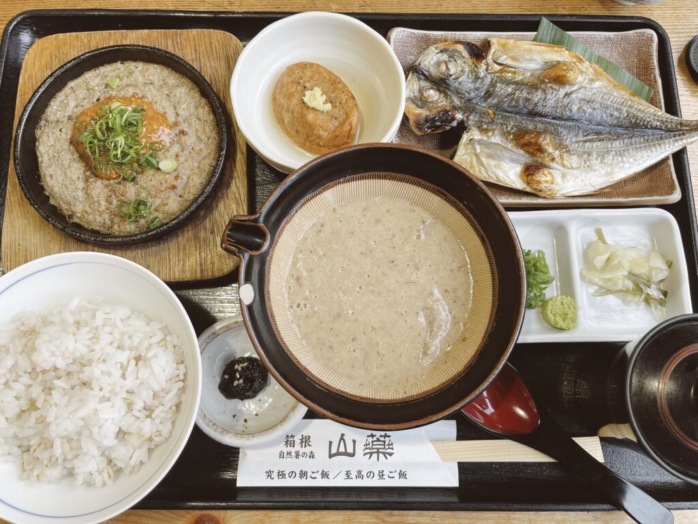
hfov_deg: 67.3
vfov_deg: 53.1
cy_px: 262
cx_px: 349
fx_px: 524
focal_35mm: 26
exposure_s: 1/80
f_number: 1.6
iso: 125
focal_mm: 5.1
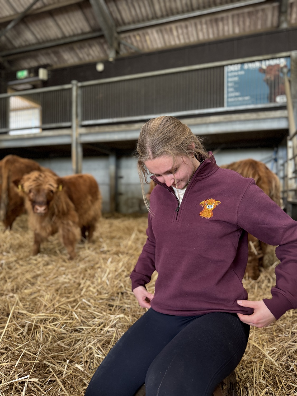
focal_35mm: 24
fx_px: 275
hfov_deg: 56.8
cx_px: 148
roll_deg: -0.7
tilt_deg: -1.0
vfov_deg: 71.6
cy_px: 198
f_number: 1.78
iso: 200
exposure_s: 1/50
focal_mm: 6.76
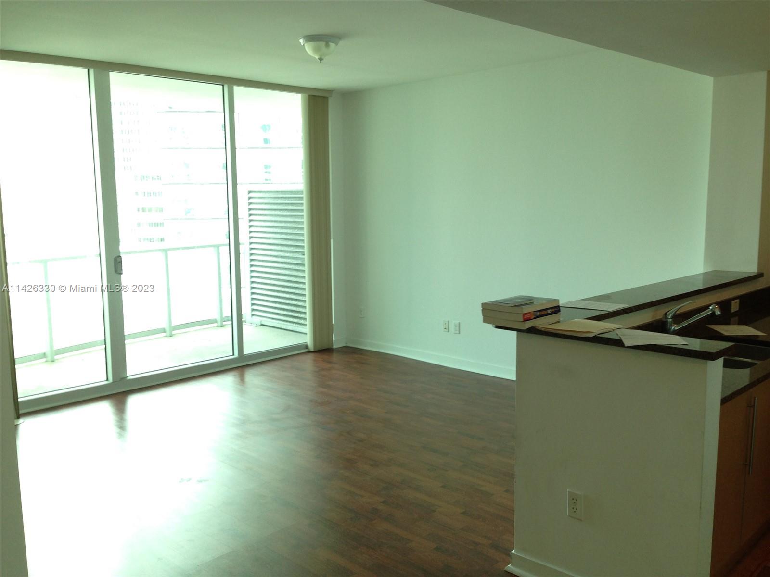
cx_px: 385
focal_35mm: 33
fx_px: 734
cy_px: 288
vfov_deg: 42.9
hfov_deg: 55.4
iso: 64
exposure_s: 1/40
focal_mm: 4.12
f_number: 2.4
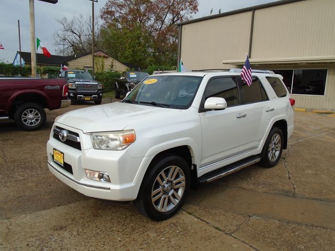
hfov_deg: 67.3
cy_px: 126
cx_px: 168
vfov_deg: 53.1
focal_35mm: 26
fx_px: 252
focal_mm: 4.6
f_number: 3.2
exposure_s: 1/640
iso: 100
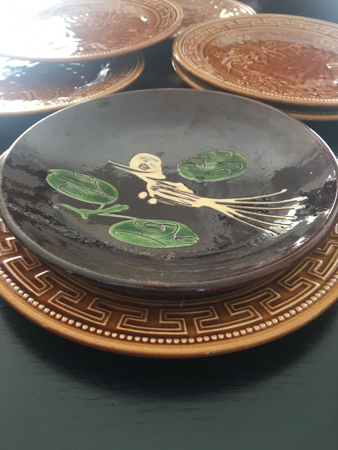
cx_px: 169
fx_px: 378
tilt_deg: -41.4
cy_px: 225
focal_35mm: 29
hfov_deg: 48.2
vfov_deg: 61.7
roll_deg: +0.5
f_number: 2.2
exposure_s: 1/33
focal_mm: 4.15
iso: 100
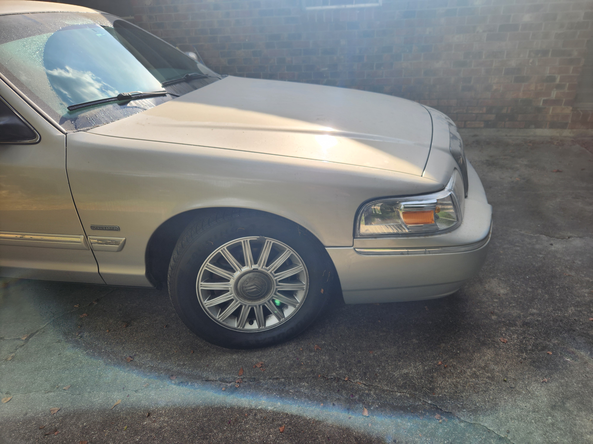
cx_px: 296
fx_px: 394
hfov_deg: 73.9
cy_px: 222
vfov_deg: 58.9
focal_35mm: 23
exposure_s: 1/598
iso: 20
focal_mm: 5.4
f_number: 1.8
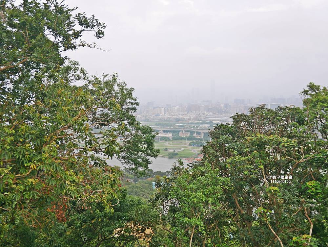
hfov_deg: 42.9
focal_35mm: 44
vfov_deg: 32.9
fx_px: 417
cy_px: 124
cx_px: 164
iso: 200
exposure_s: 1/160
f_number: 4.7
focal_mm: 22
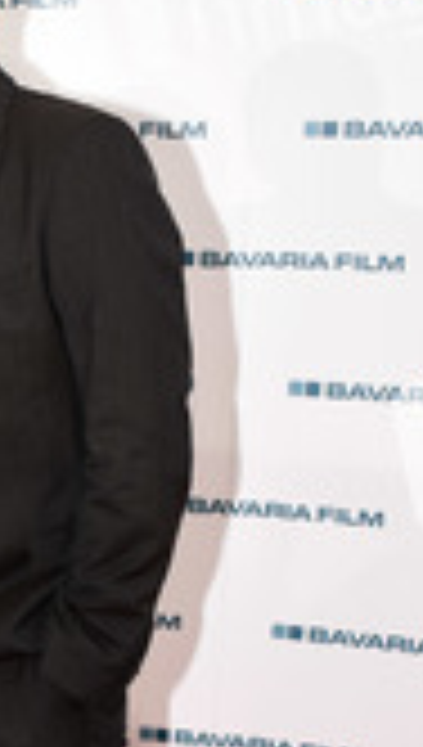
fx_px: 1647
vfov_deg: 24.9
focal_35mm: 83
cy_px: 652
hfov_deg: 14.0
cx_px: -144
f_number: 5.6
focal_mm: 22
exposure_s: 1/160
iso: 320
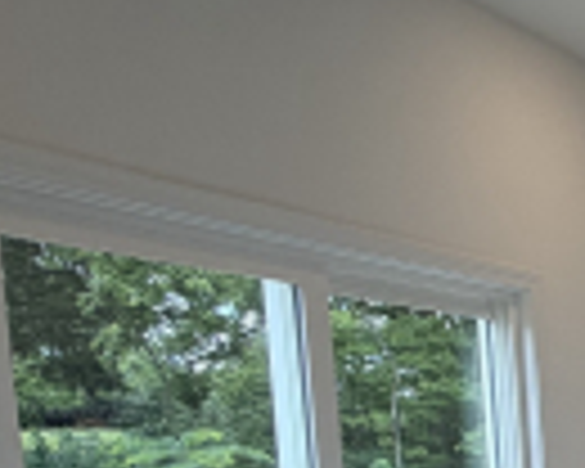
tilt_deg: -5.8
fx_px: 1212
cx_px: 1348
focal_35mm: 70
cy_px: 585
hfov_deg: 15.9
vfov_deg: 20.3
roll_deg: +0.0
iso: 64
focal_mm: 2.22
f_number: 2.2
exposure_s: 1/120
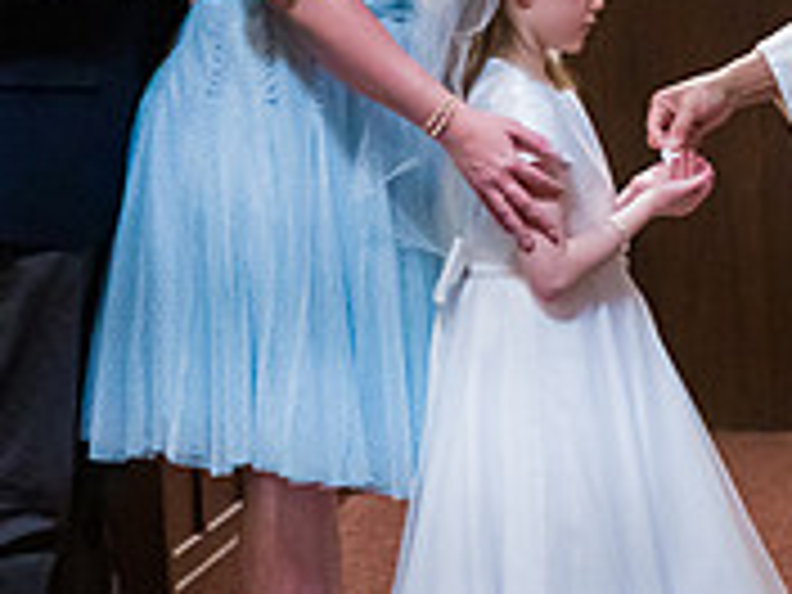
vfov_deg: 7.8
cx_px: 513
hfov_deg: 10.4
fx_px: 4347
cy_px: 194
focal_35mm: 190
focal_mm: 60
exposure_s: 1/400
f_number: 3.2
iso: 6400
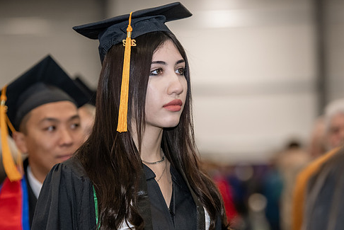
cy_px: 128
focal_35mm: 161
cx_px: 181
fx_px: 1540
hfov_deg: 12.7
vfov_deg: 8.5
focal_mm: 135
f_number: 3.2
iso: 2000
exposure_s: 1/200
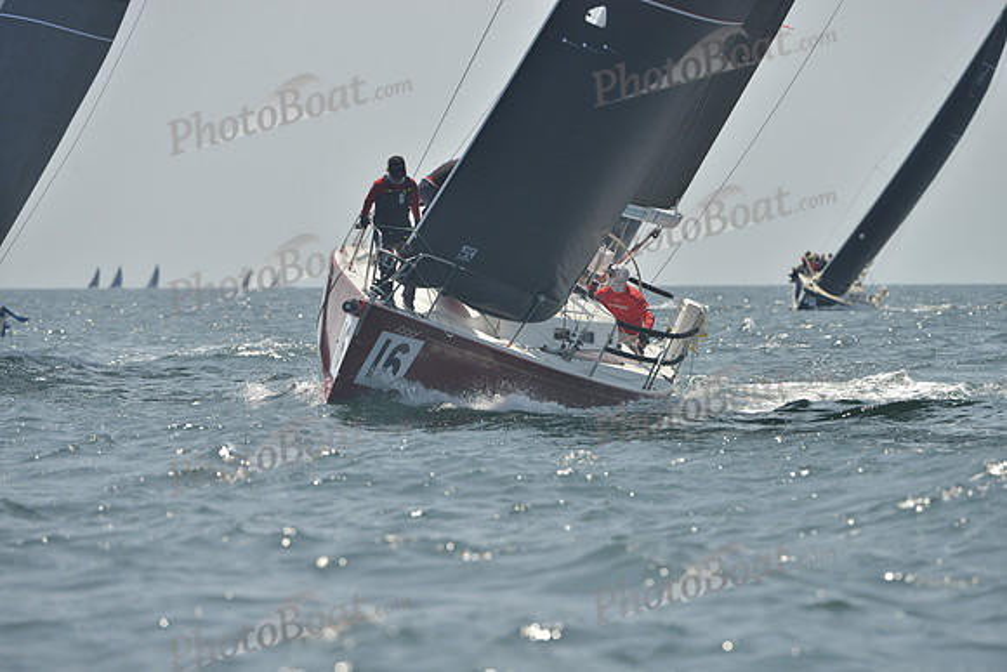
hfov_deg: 6.9
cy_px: 336
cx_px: 504
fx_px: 8393
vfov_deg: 4.6
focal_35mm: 300
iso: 280
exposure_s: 1/1250
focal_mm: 300
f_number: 7.1
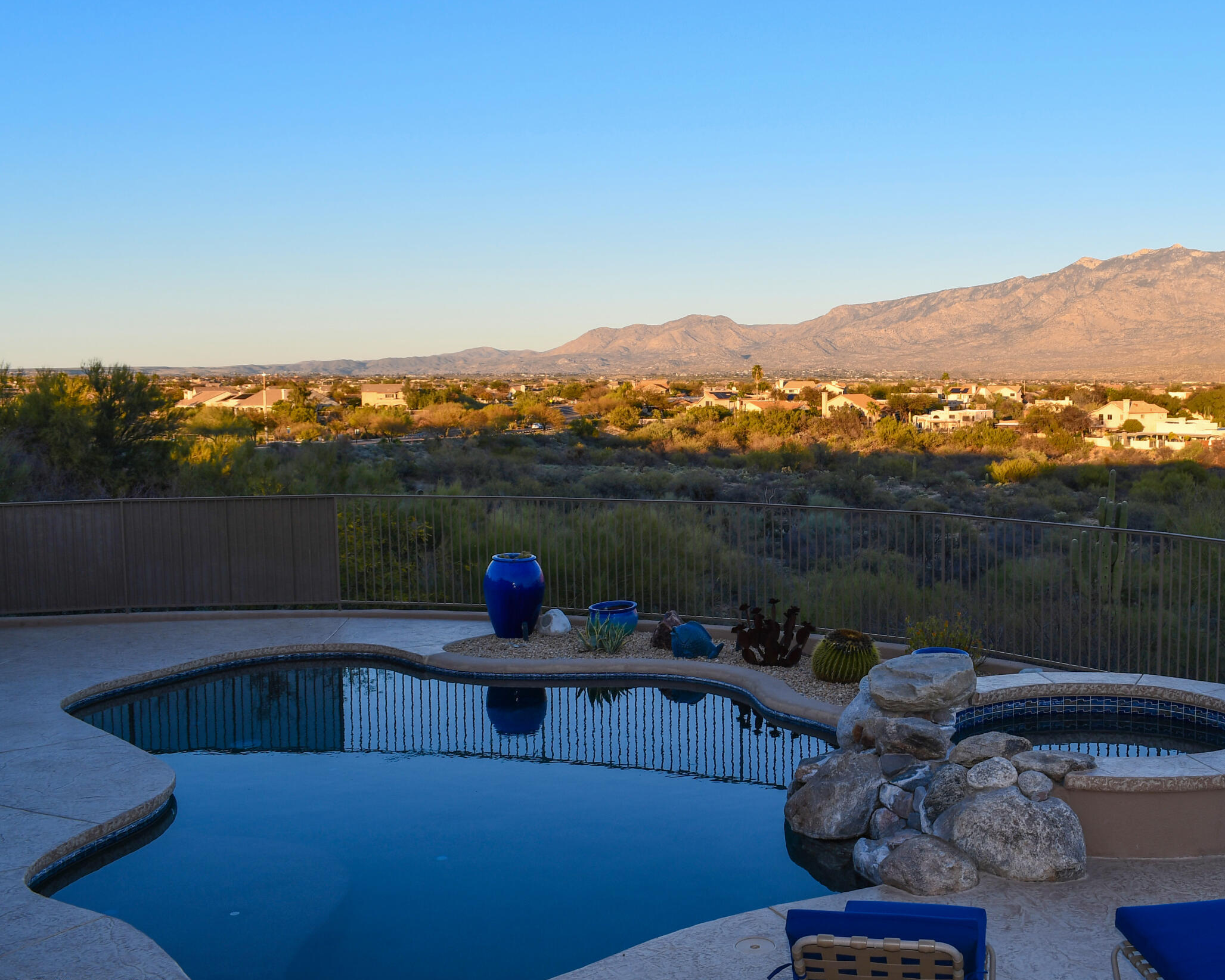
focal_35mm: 37
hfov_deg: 48.3
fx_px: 1341
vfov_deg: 40.1
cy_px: 452
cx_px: 818
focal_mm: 18
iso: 100
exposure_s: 1/160
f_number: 6.3
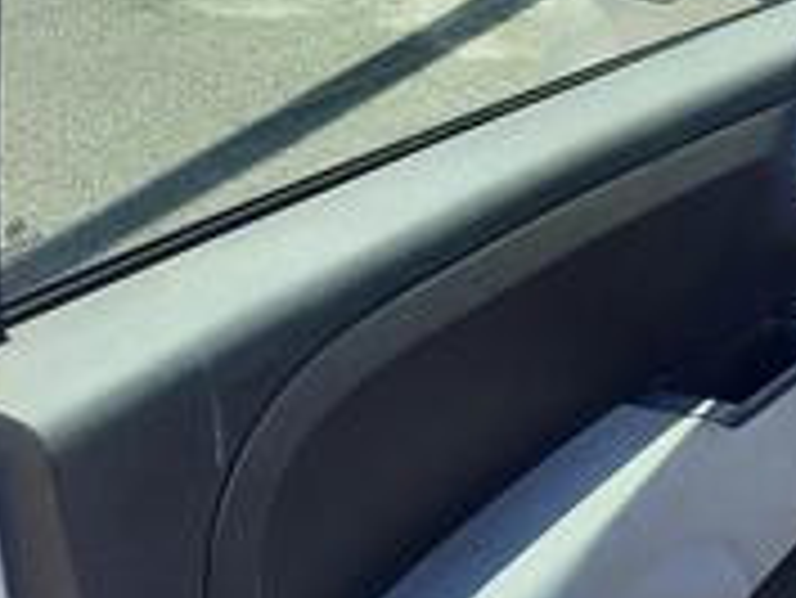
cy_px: 272
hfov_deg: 17.4
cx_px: 1430
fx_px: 2117
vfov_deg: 16.1
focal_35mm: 92
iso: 32
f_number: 2
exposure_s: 1/281
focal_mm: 4.6
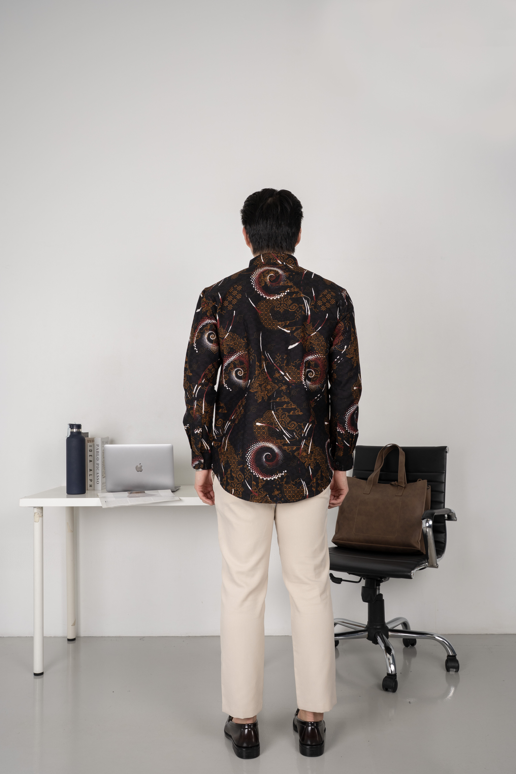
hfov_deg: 38.8
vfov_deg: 55.7
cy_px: 387
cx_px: 258
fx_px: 733
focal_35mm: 34
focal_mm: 34.1
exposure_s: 1/160
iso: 160
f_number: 10
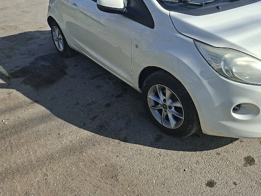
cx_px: 141
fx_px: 211
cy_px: 79
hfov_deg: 63.3
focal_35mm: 28
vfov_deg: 49.5
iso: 50
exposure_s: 1/2500
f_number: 1.8
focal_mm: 5.54
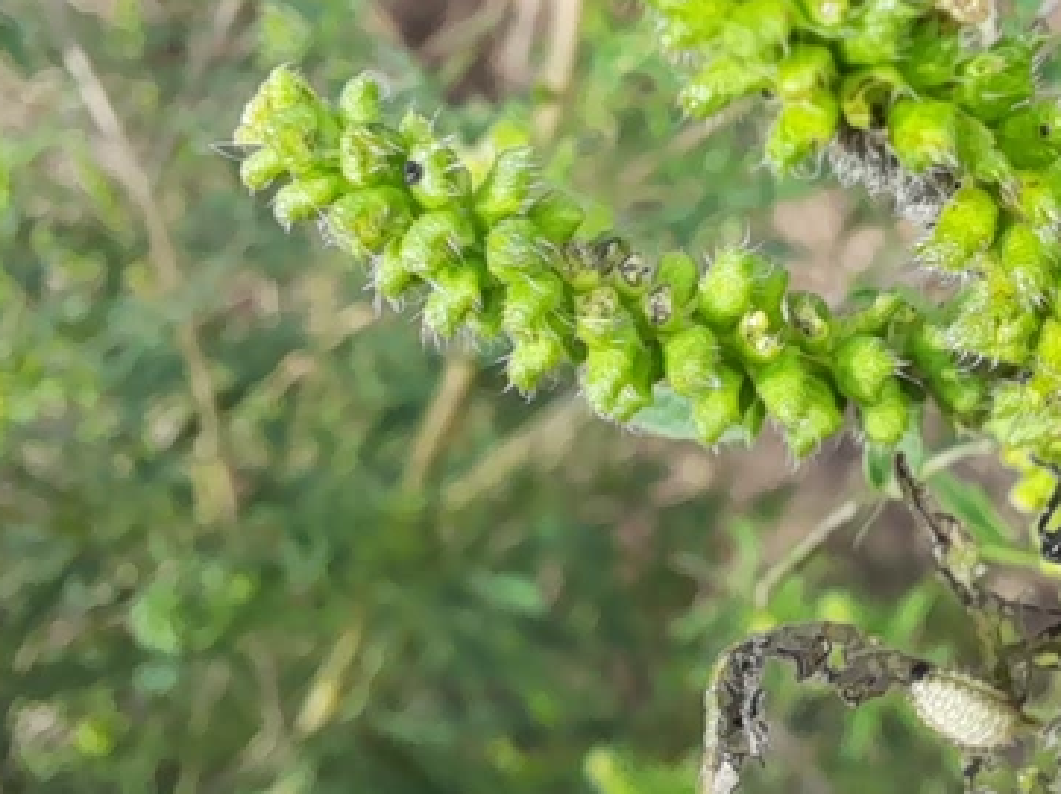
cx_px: 847
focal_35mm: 46
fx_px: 1409
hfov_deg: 39.6
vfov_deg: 31.1
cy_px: 231
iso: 40
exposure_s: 1/496
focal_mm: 2.13
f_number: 2.4
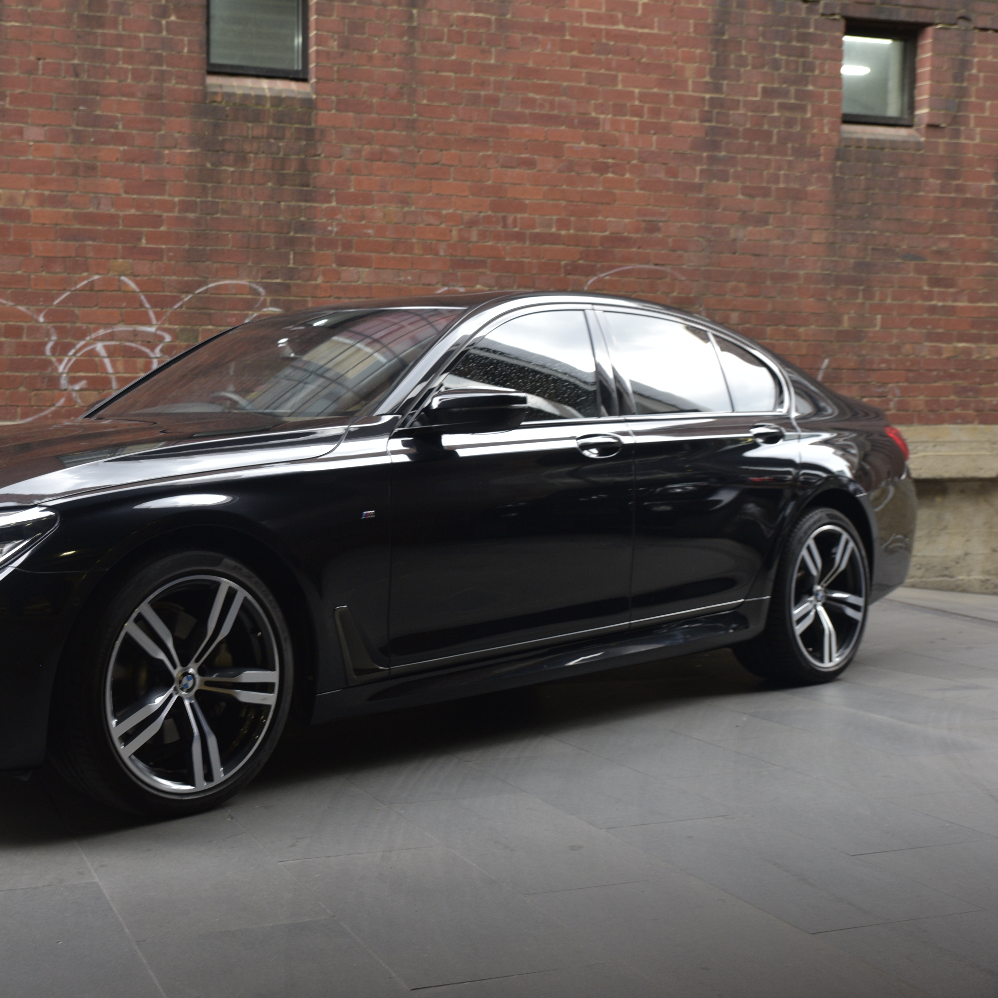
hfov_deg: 37.1
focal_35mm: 45
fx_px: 1468
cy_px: 495
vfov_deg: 37.6
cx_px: 316
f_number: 4.5
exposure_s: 1/50
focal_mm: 35
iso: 320
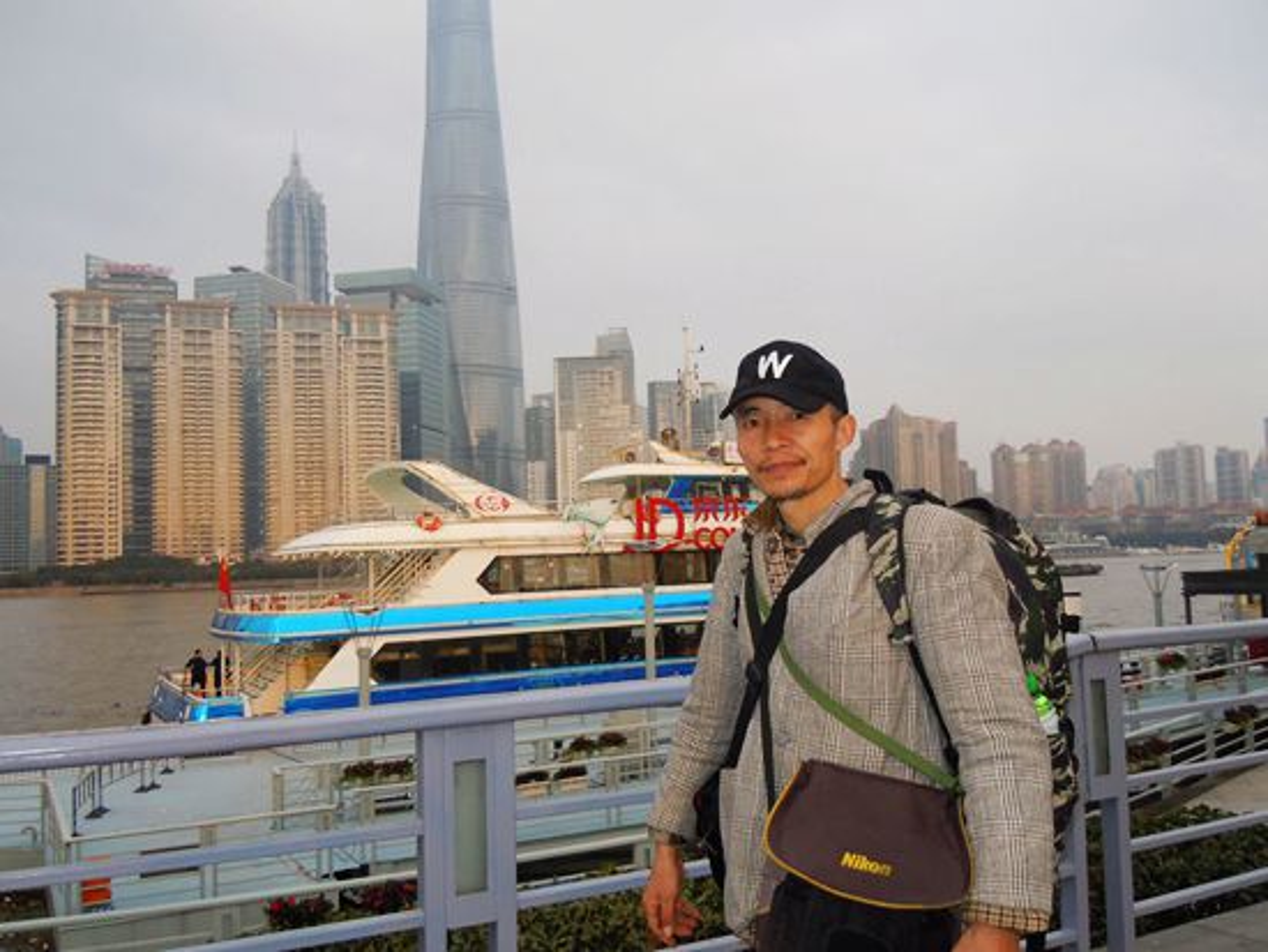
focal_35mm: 30
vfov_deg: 46.8
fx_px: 1099
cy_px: 476
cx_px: 634
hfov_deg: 59.9
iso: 100
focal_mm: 5.4
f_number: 3.5
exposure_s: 1/250
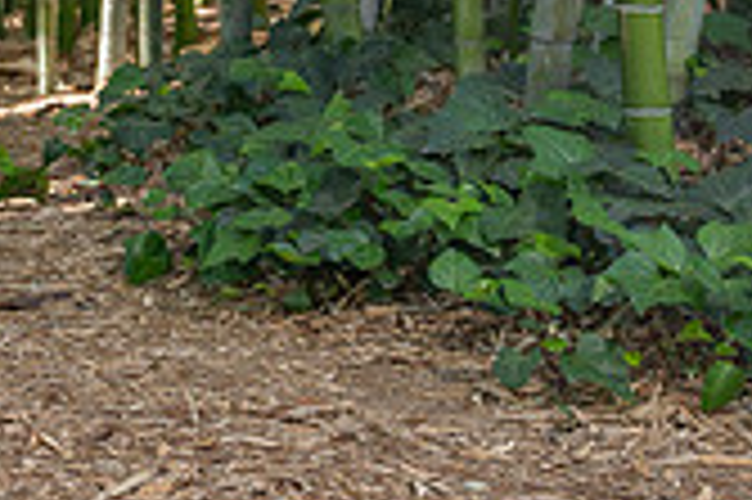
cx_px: -500
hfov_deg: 13.6
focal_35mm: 138
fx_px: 2880
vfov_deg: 9.6
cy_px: -256
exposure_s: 1/200
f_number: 4.5
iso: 200
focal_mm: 38
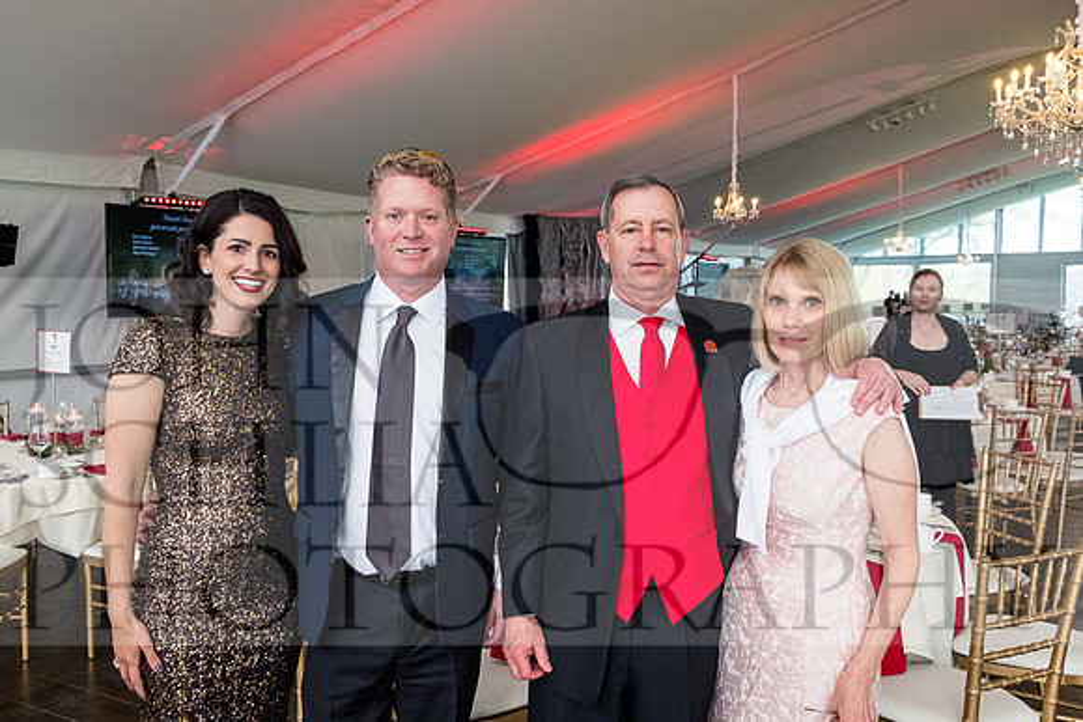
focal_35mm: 31
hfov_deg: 59.7
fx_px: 943
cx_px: 542
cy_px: 361
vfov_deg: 41.9
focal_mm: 20.5
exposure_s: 1/200
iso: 2000
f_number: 5.6
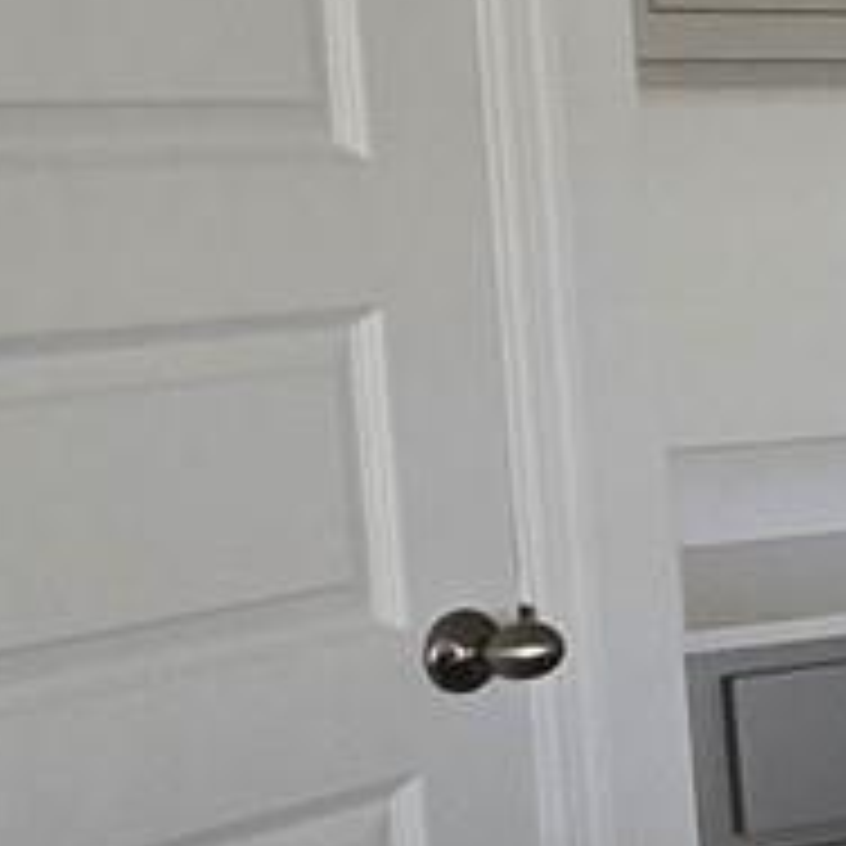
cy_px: 360
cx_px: 3420
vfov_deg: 17.7
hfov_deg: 8.1
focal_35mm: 98
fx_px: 2710
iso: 80
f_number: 2.2
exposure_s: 1/60
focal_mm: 2.2
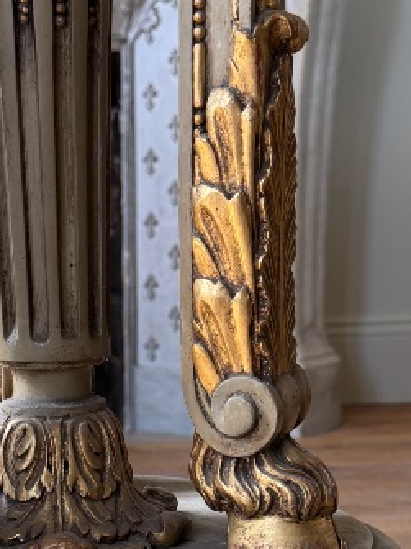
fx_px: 1362
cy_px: 439
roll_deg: +1.2
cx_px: 108
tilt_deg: -9.0
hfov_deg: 17.1
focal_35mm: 86
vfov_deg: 22.5
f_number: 1.78
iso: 125
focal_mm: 6.76
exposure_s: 1/121
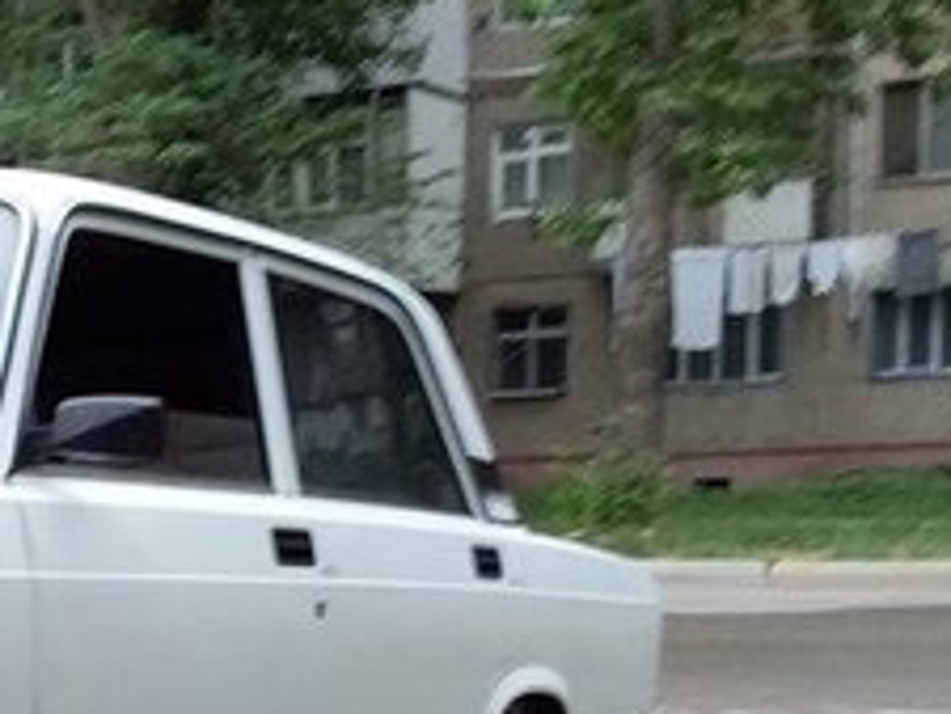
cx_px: 34
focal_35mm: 91
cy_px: 902
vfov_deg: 15.5
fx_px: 2501
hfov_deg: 20.9
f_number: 2.2
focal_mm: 3.3
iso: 50
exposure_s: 1/50
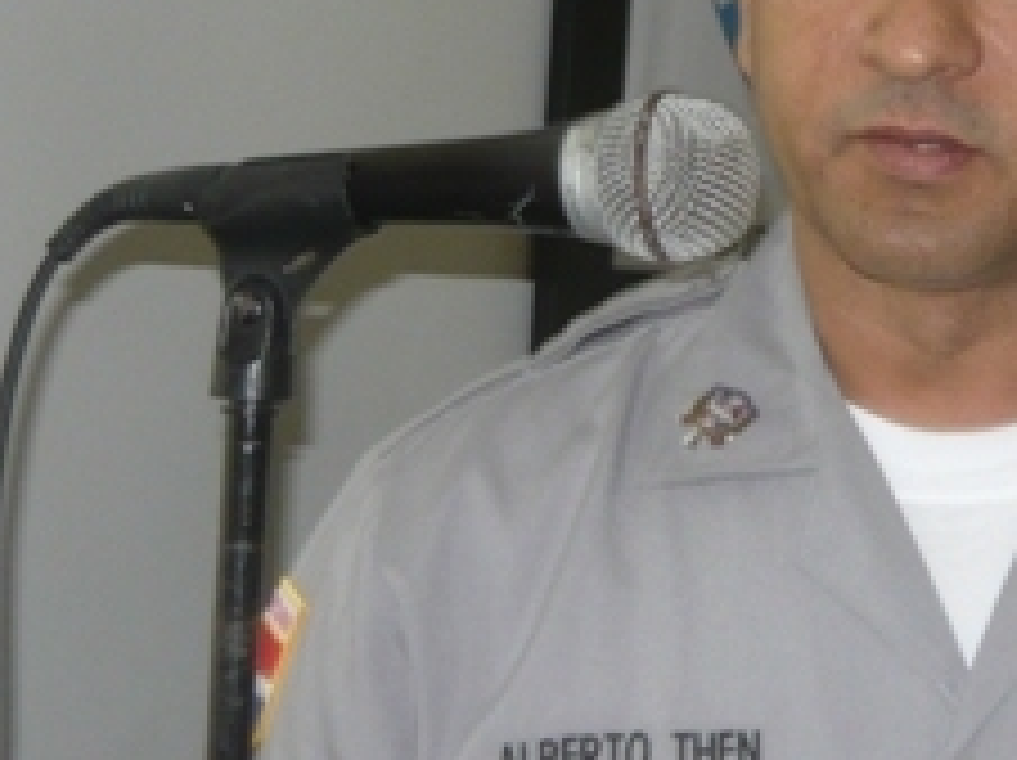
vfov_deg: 21.6
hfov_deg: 27.0
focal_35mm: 68
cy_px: 331
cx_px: 1019
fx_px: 1996
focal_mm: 5.5
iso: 100
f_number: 2.8
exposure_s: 1/30
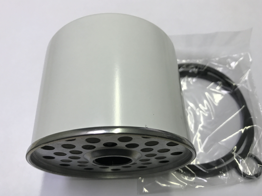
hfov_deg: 60.0
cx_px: 128
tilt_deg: -60.0
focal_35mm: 30
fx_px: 227
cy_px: 98
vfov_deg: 46.8
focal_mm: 3.99
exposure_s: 1/33
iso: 32
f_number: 1.8
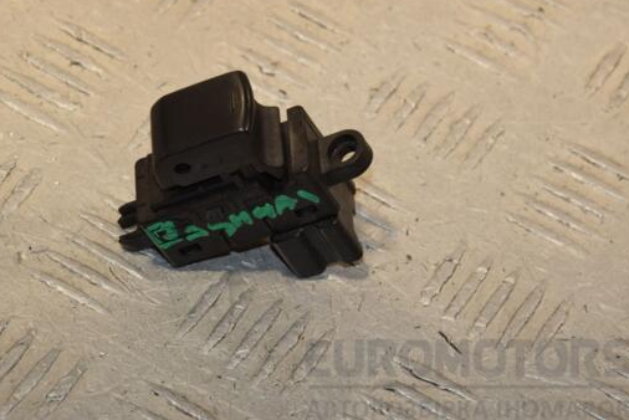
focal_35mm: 187
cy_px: 193
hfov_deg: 11.0
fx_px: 3262
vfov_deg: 7.4
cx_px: 282
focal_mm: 105
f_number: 9
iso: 800
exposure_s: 1/200
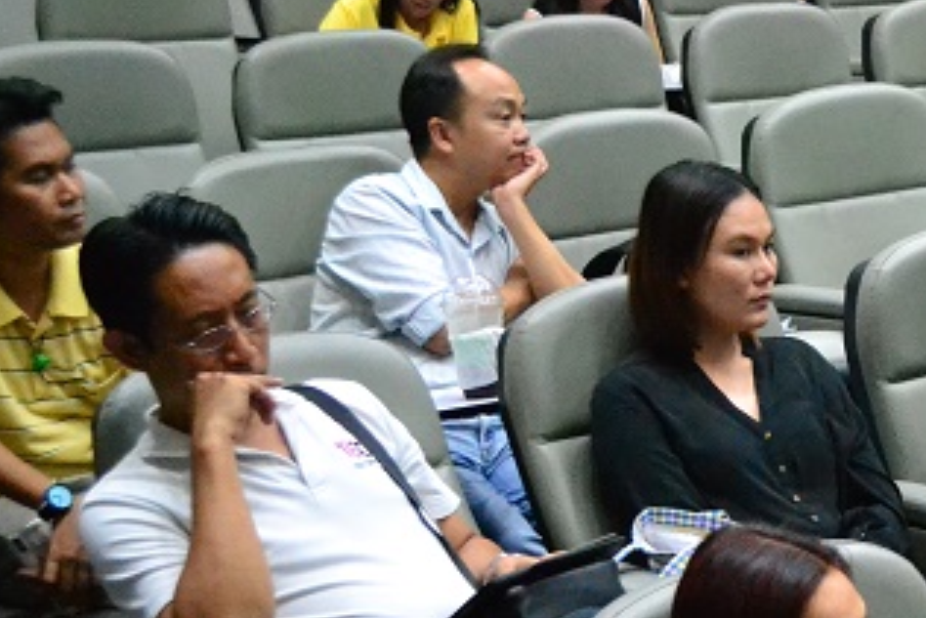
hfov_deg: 20.7
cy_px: 710
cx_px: 1152
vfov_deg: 14.6
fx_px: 2342
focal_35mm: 91
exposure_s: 1/60
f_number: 4
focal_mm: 24
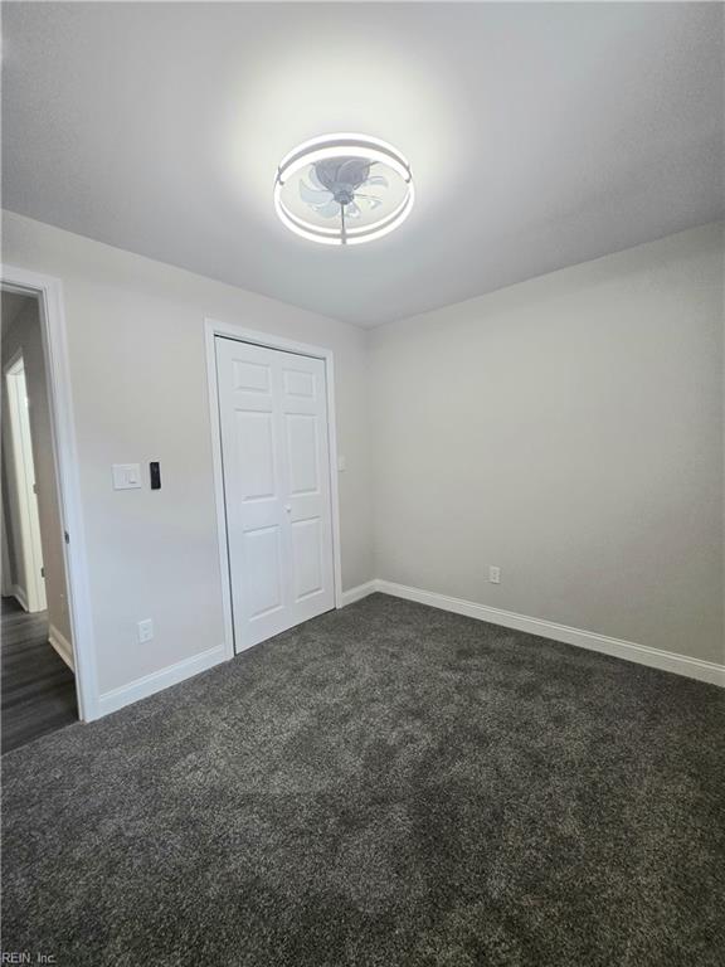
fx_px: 363
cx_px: 362
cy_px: 484
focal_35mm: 13
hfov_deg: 89.9
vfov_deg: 106.2
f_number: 2.2
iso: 80
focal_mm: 1.7
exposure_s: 1/50.3
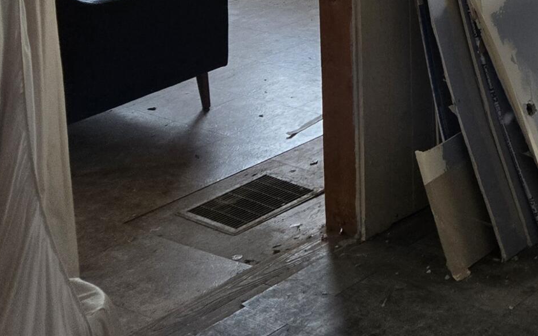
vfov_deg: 15.2
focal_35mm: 78
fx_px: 1144
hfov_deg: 23.5
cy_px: -193
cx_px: 689
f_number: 1.8
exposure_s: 1/120
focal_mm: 5.4
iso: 160
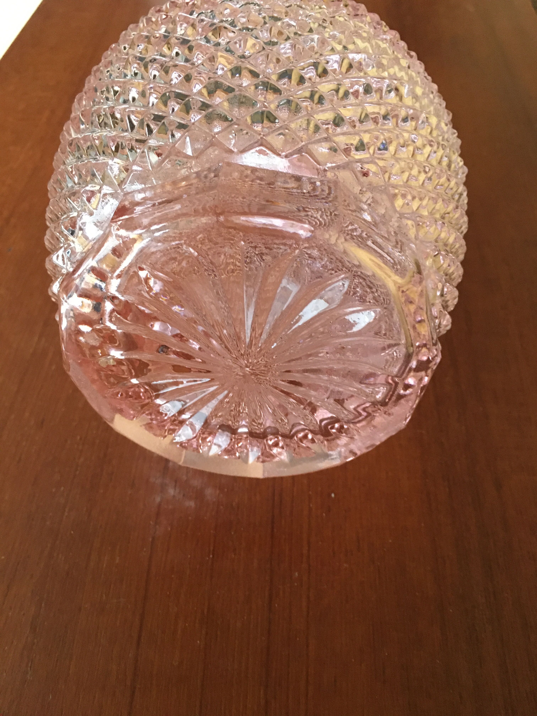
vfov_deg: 61.7
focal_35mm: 29
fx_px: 600
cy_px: 358
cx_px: 268
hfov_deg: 48.2
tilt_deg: -50.4
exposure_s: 1/17
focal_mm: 4.15
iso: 250
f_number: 2.2
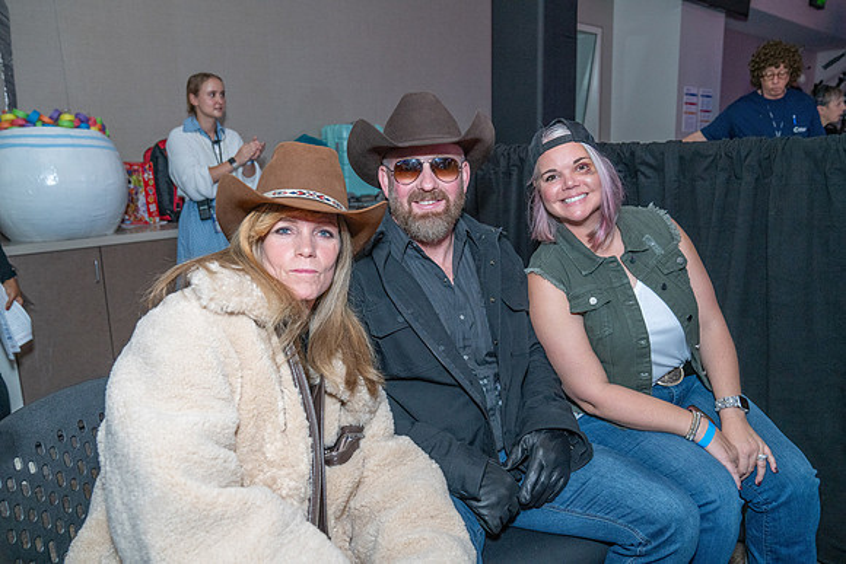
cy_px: 282
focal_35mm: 27
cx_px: 423
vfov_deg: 48.0
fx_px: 635
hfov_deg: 67.4
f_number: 4
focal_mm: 27
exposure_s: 1/160
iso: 2500
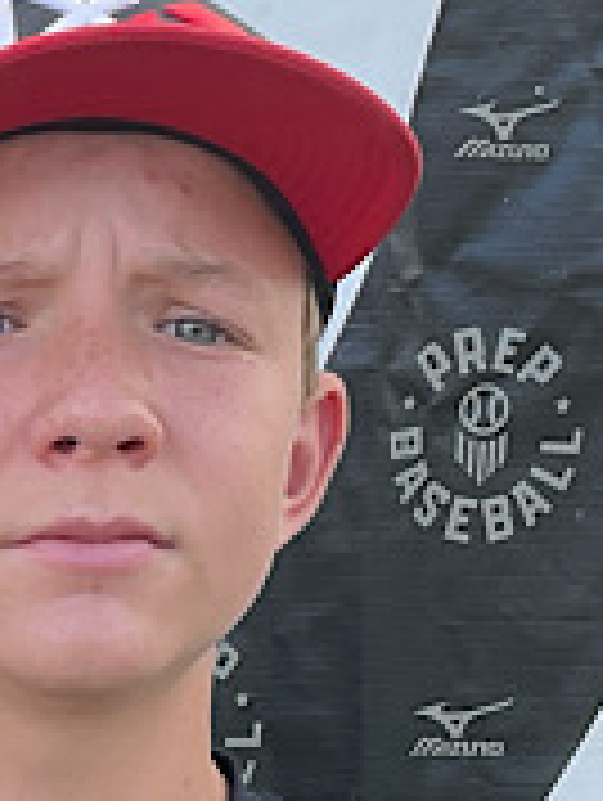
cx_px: 22
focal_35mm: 65
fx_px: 1506
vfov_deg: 28.5
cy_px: 738
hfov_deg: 21.9
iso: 16
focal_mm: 3
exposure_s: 1/238
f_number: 1.8
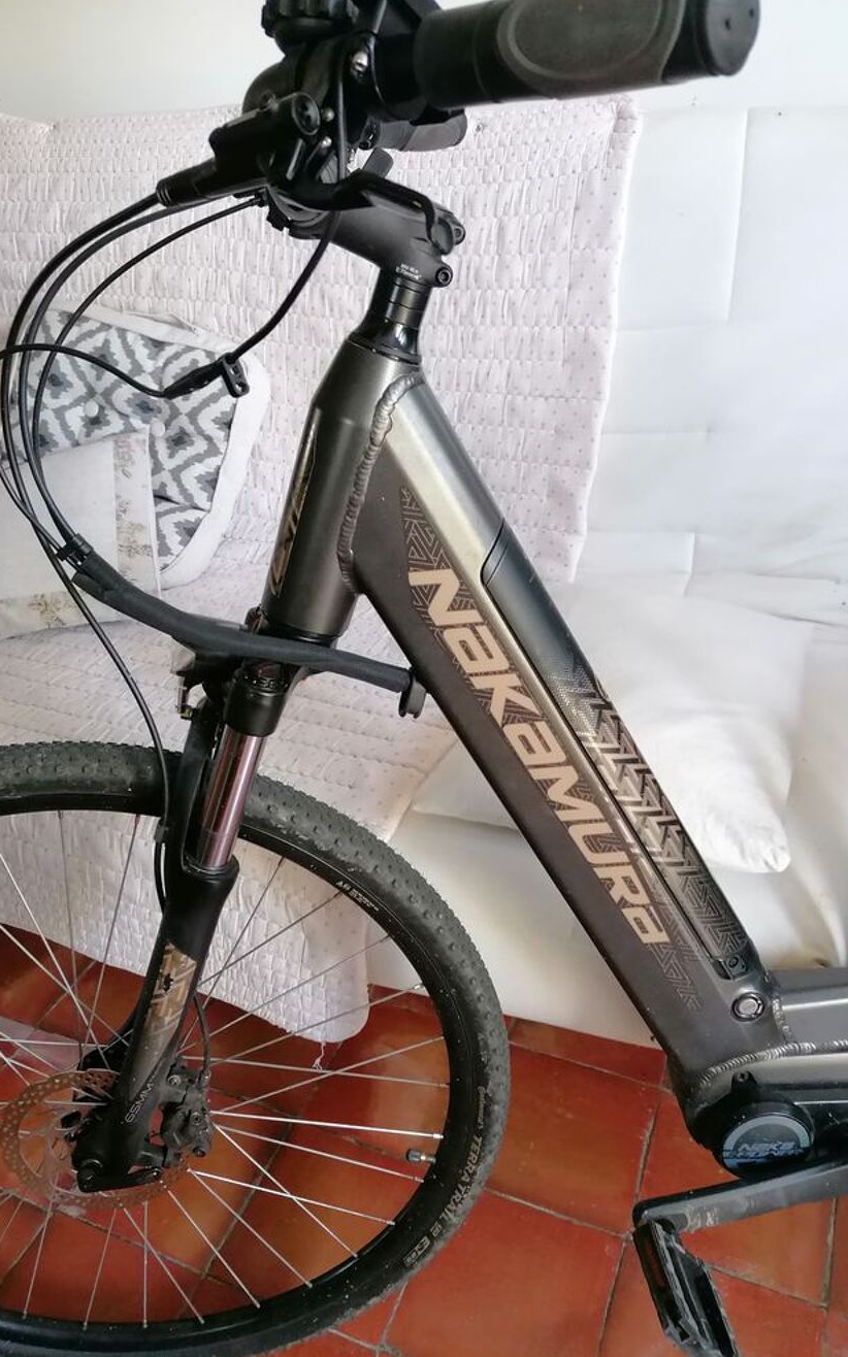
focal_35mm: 29
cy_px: 682
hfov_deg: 43.1
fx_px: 1073
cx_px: 396
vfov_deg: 64.6
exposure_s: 1/25
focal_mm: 4.75
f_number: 1.8
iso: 320
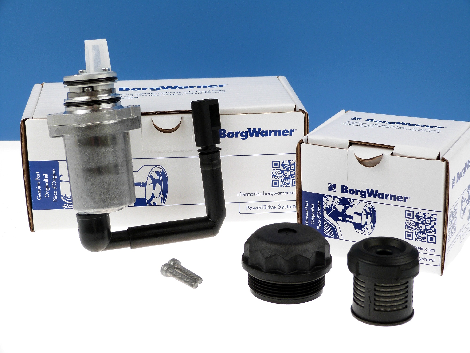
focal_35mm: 69
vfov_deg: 21.3
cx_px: 235
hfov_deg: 28.2
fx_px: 937
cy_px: 176
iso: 100
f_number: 3.3
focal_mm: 12.4
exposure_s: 1/100
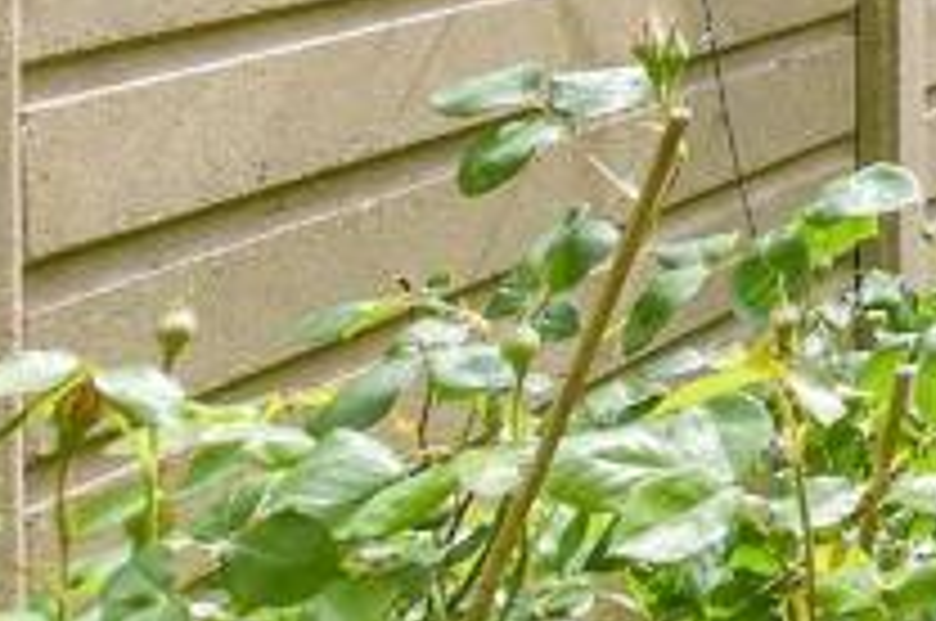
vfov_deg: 17.0
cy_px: -245
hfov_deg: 16.6
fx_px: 1921
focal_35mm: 74
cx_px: 2066
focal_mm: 10
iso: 320
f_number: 8
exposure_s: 1/640
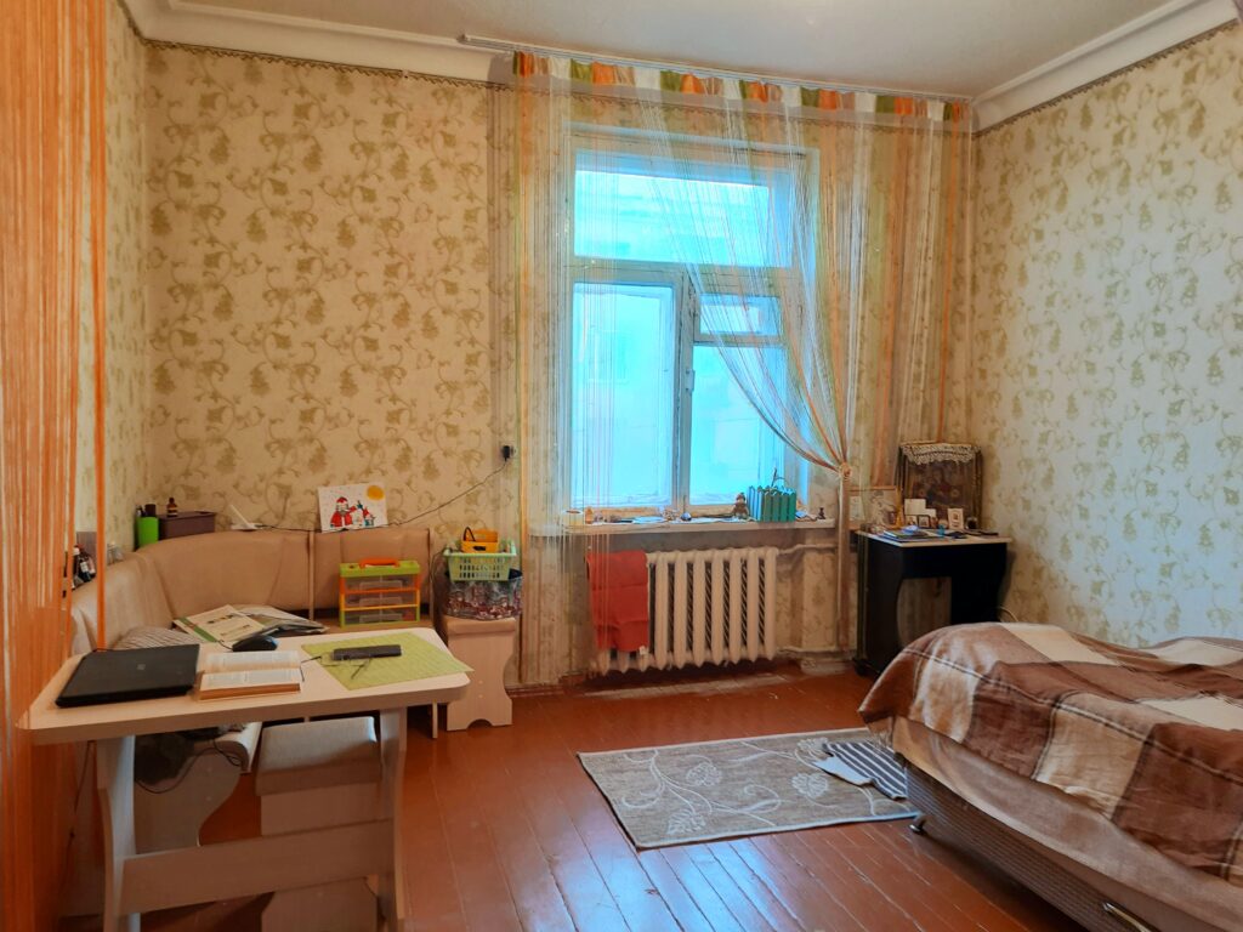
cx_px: 622
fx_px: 862
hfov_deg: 71.6
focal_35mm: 24
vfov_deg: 56.8
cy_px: 466
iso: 125
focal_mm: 5.23
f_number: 1.8
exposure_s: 1/50
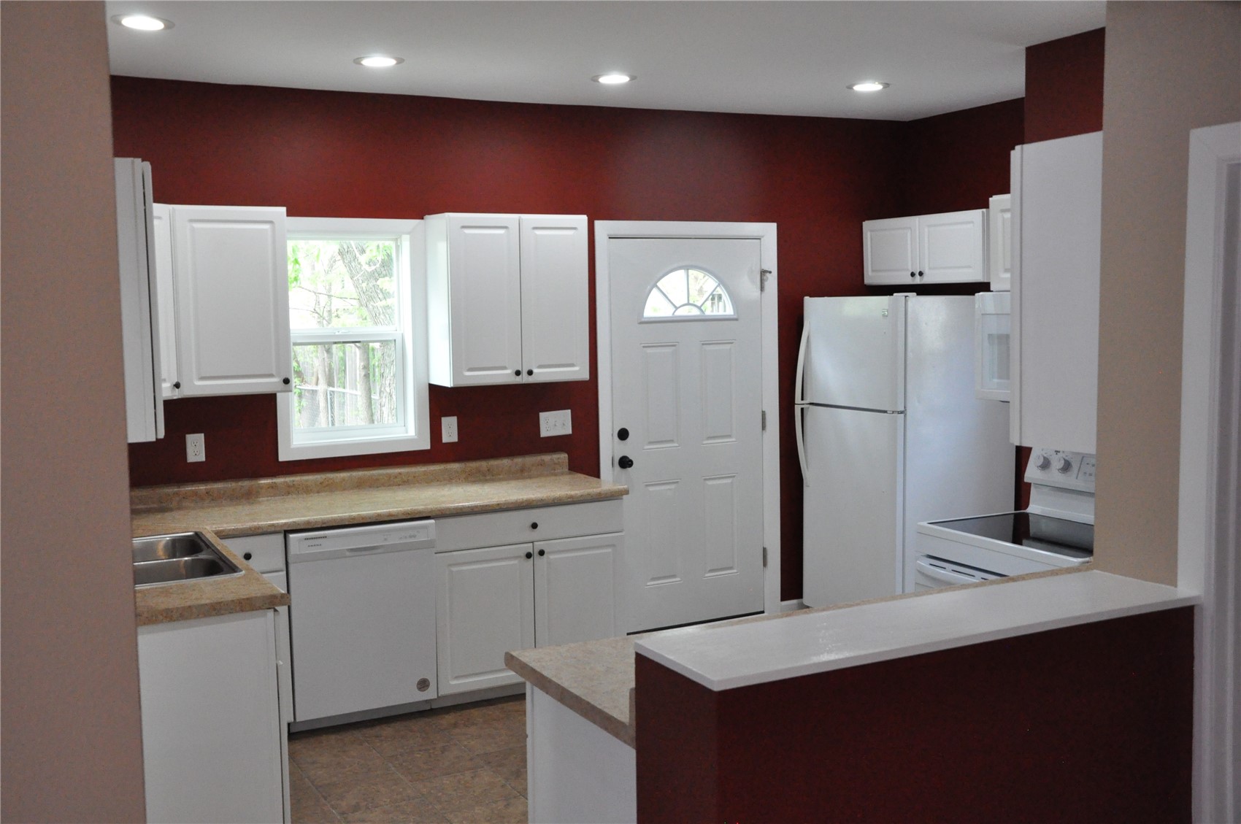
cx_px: 620
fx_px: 1239
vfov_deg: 36.8
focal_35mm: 36
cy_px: 412
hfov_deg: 53.2
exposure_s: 1/160
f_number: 6.3
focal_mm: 24
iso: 3200
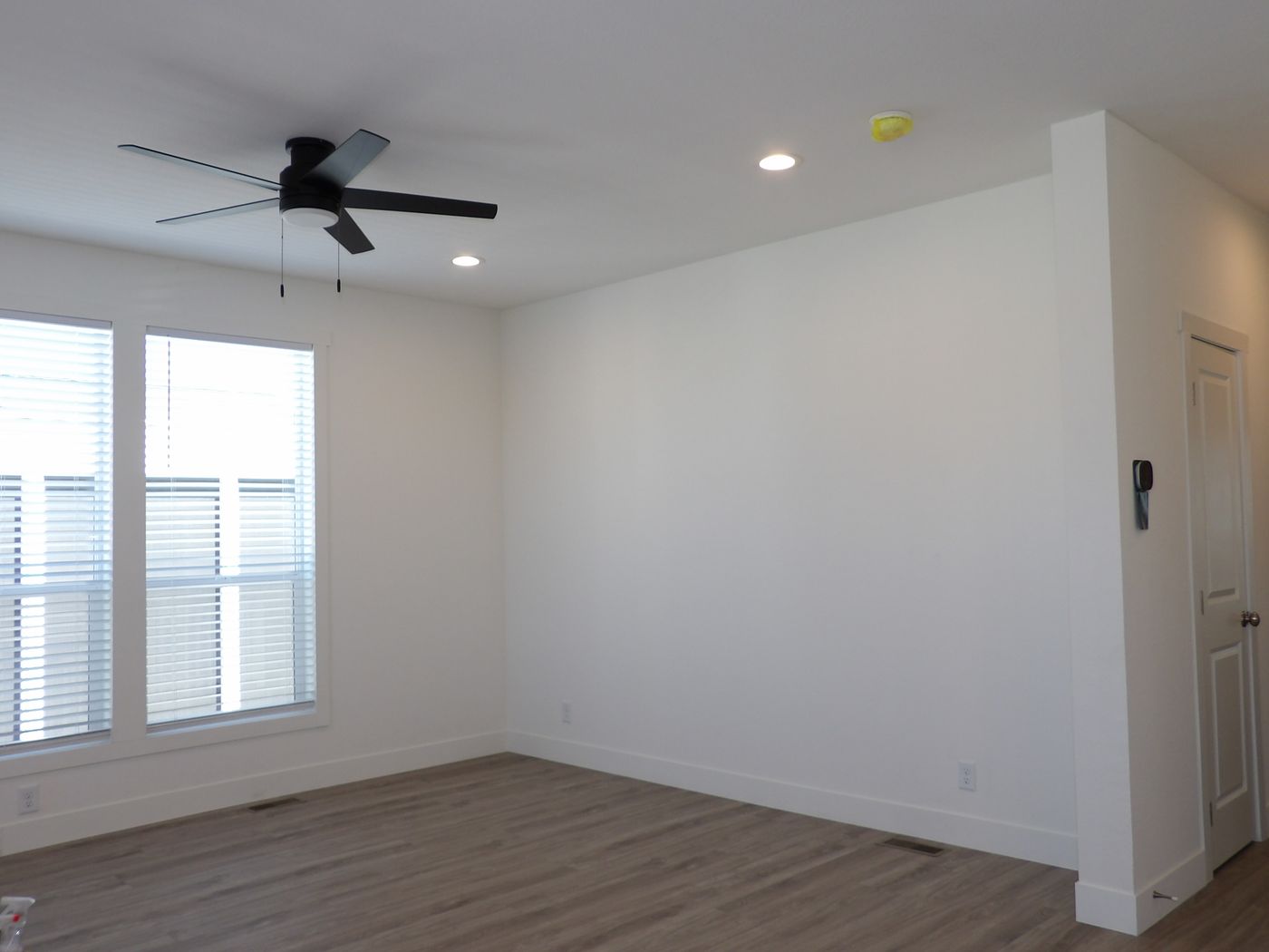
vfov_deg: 49.7
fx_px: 1026
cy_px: 476
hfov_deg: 63.4
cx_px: 634
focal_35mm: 28
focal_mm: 5
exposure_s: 1/69
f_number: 3
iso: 100
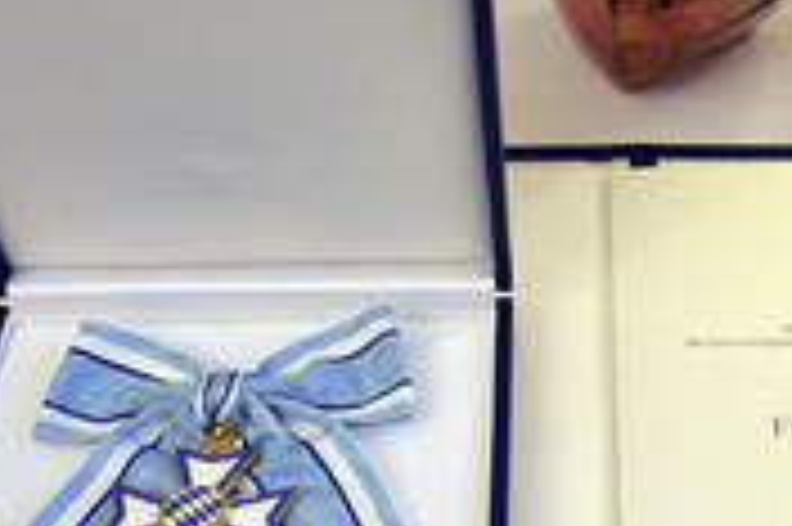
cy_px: 373
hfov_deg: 24.4
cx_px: 619
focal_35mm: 82
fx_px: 1802
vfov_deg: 16.6
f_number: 5
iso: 5000
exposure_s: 1/200
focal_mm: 32
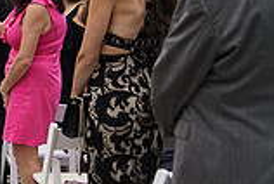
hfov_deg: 18.4
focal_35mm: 88
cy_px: 25
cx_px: -213
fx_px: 671
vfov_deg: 15.5
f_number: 2.8
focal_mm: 24
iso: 125
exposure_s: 1/320
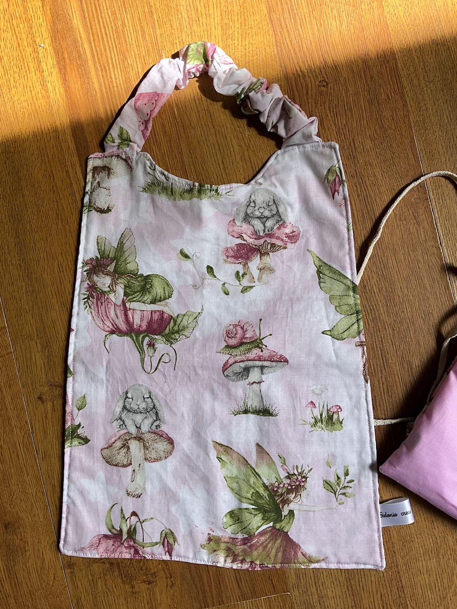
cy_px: 304
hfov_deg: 48.2
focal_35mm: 29
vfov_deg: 61.7
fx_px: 510
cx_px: 228
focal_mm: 3
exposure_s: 1/175
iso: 20
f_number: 1.8
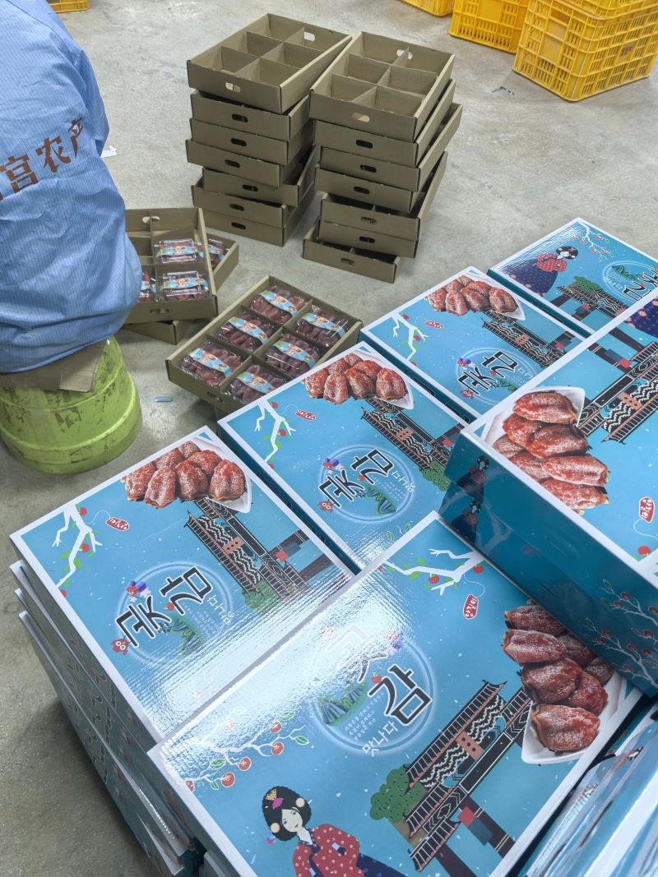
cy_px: 438
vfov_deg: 65.3
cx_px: 329
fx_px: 684
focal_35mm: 27
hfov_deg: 51.3
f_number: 1.4
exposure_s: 1/758
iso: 640
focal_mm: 6.98
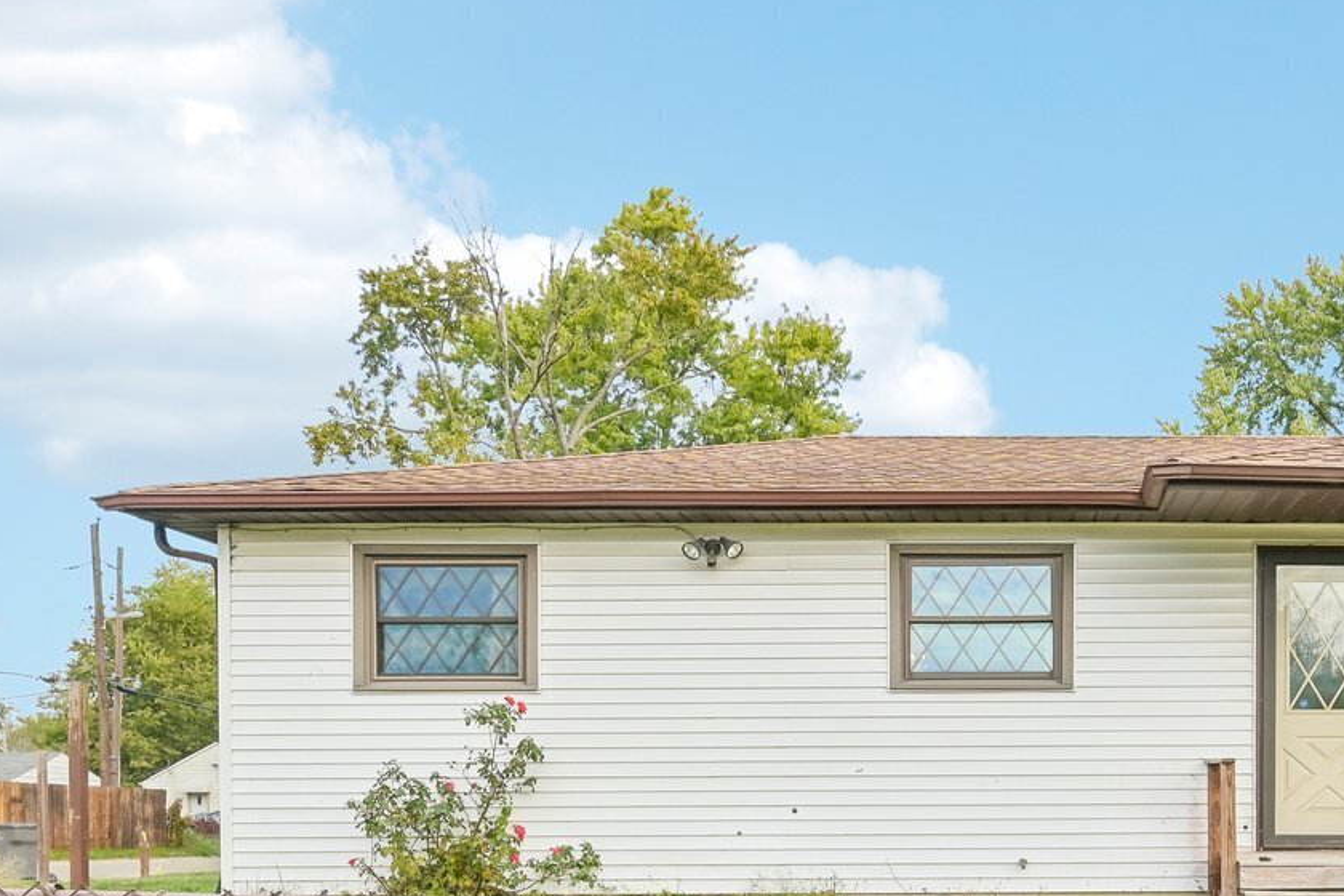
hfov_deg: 47.0
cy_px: 817
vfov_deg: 32.4
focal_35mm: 39
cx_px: 1066
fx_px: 1456
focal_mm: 16
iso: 100
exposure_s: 1/125
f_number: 8
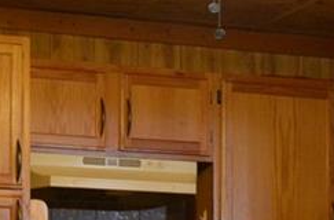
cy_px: 346
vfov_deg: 8.7
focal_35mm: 152
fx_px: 1405
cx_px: 84
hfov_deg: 13.5
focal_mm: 24
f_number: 3.8
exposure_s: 1/15
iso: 1600
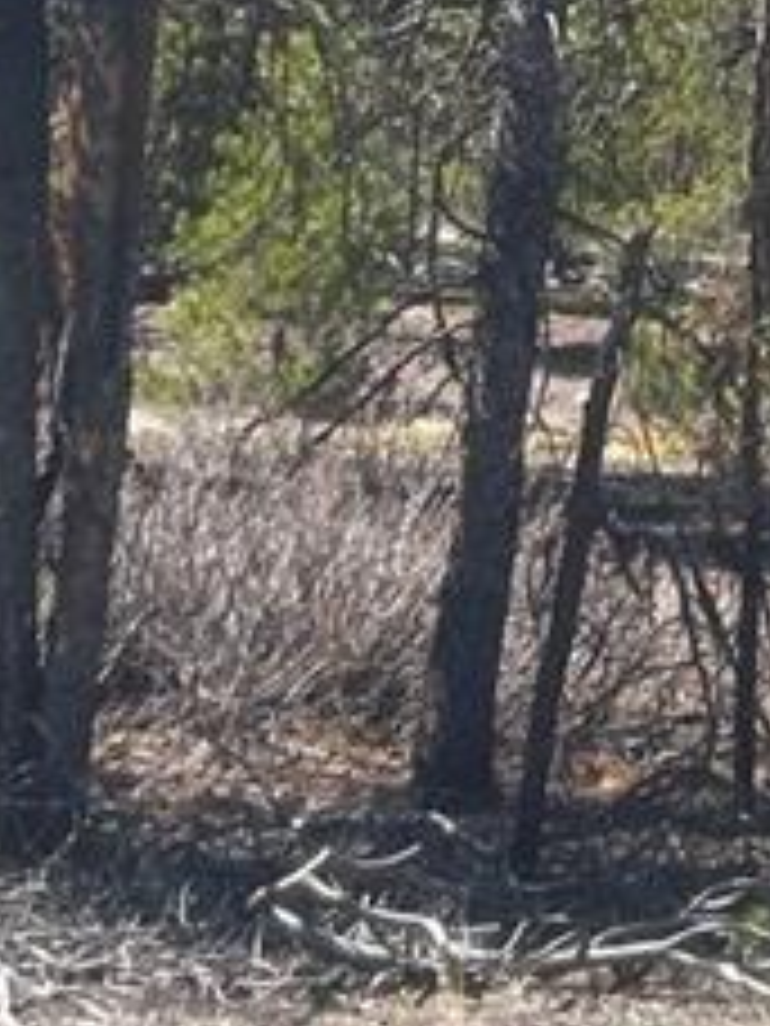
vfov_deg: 13.4
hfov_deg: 10.2
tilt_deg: +16.6
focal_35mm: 137
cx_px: 1409
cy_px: -590
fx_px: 4063
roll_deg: -1.8
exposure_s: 1/1808
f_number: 1.5
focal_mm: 5.7
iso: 50
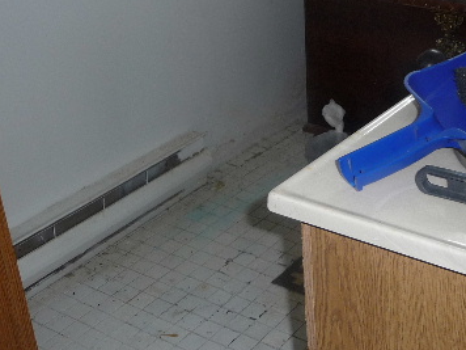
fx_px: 740
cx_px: 415
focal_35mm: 55
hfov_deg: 33.2
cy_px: 119
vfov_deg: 26.4
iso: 100
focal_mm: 4.7
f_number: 3.3
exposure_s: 1/30
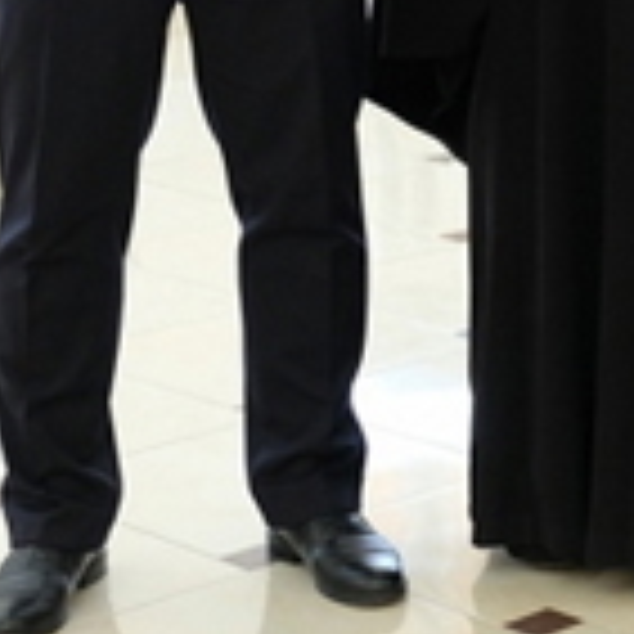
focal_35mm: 140
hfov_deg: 11.6
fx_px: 2901
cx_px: 1129
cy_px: -126
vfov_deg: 12.2
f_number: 3.2
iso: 800
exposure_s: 1/38
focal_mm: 20.5
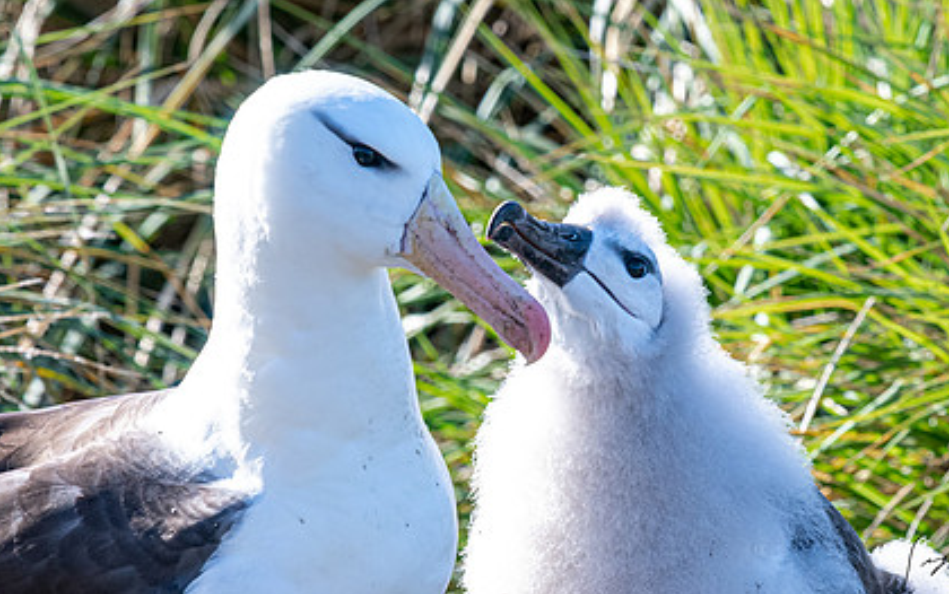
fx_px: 15940
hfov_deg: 3.4
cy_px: 351
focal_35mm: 616
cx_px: 673
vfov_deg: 2.1
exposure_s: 1/640
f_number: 8
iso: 800
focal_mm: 300
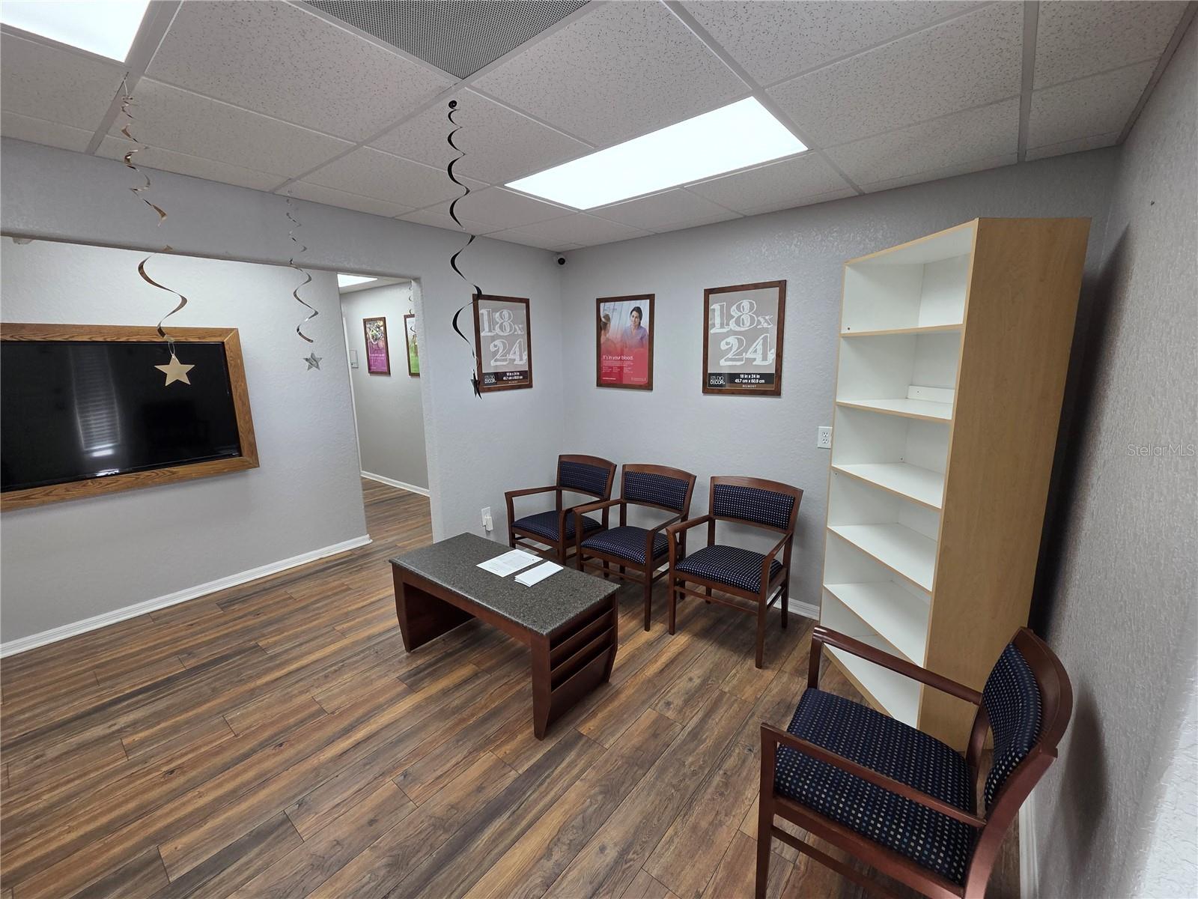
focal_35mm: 13
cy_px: 450
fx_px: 450
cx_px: 599
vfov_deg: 89.9
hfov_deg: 106.2
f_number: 2.2
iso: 80
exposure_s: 1/120
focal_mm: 2.2
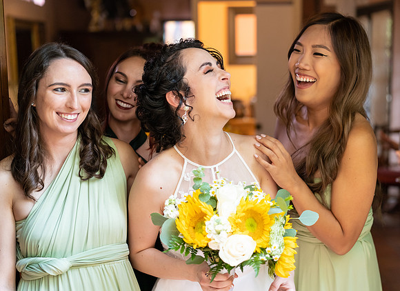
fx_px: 667
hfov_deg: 33.4
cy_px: 146
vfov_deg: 24.6
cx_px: 218
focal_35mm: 58
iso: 320
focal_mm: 55
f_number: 2.5
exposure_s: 1/160
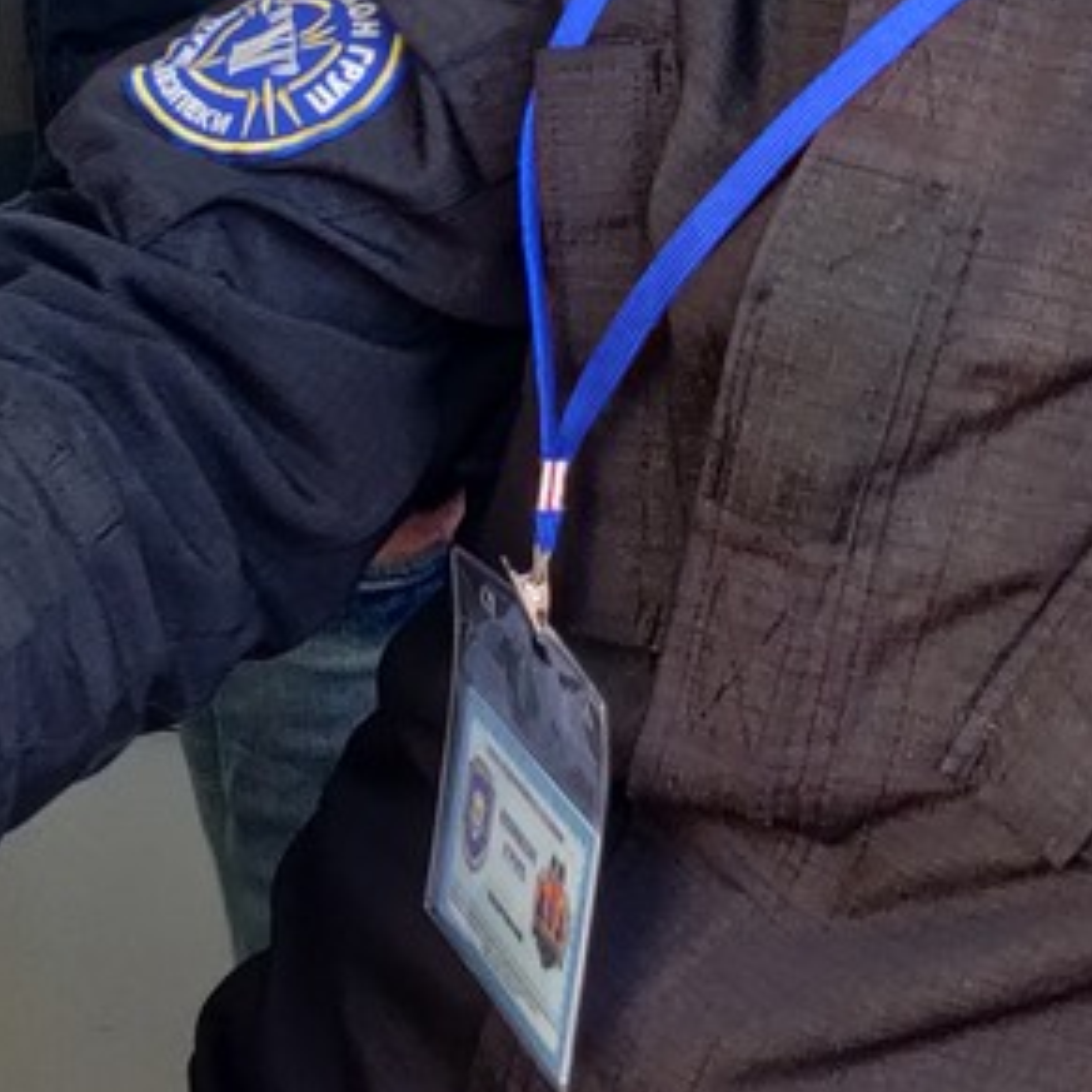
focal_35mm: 91
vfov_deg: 18.1
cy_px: -248
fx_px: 3248
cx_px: 886
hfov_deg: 18.9
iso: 250
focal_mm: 4.25
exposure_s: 1/50
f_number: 1.7
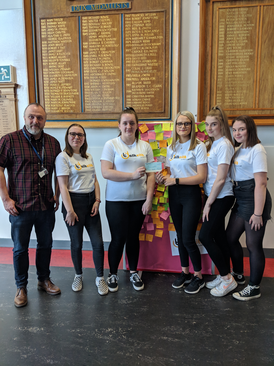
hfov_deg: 51.4
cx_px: 137
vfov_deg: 65.3
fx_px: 285
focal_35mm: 27
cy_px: 183
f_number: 1.8
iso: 182
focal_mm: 4.44
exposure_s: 1/100
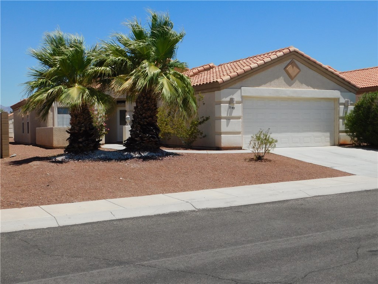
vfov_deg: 32.2
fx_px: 491
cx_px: 189
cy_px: 142
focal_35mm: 45
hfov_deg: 42.1
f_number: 7.4
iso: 125
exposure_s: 1/500
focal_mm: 8
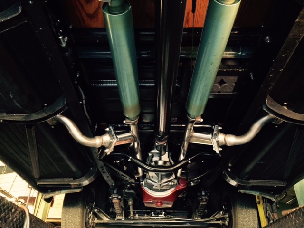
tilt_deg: +33.1
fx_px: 255
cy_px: 114
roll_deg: -1.3
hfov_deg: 61.7
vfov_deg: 48.2
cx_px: 152
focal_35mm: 29
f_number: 2.2
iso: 400
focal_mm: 4.15
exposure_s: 1/15
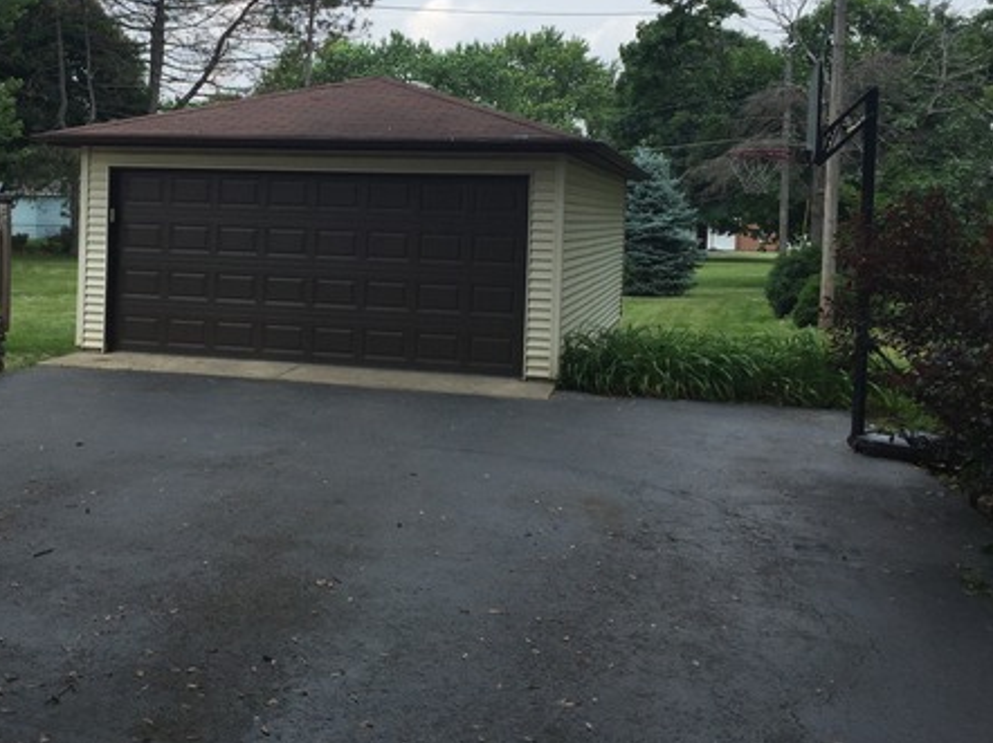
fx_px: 1204
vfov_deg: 34.0
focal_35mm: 42
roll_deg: -2.6
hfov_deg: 44.3
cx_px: 348
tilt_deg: -1.4
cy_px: 256
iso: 32
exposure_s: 1/1647
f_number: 2.2
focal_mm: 4.15
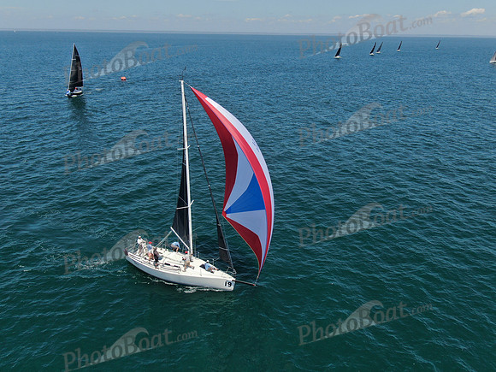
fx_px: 416
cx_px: 248
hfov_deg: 61.7
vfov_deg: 48.2
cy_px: 186
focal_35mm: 29
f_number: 3
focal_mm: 5
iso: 100
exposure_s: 1/1600
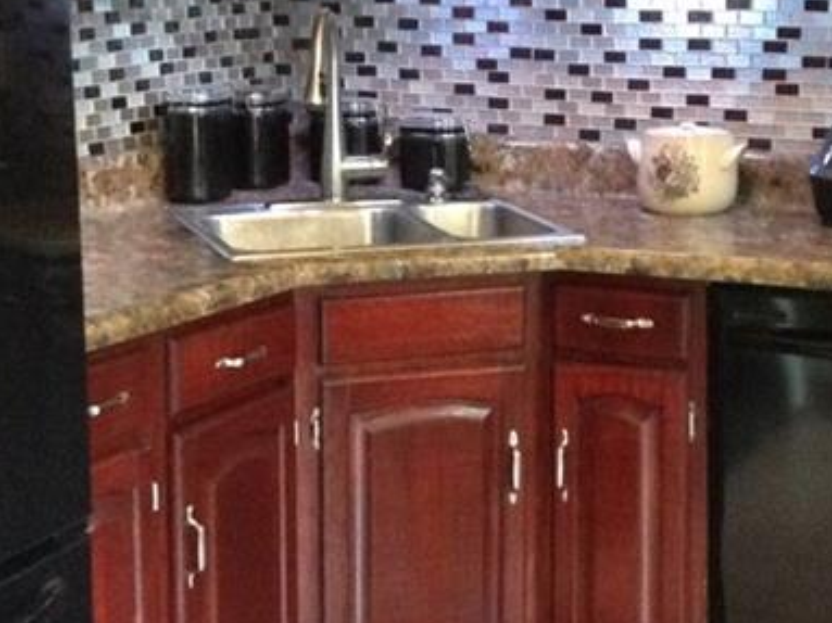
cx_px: 602
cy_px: 219
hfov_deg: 22.1
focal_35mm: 88
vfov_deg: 16.7
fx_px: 2114
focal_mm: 3.3
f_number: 2.4
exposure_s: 1/17
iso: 400
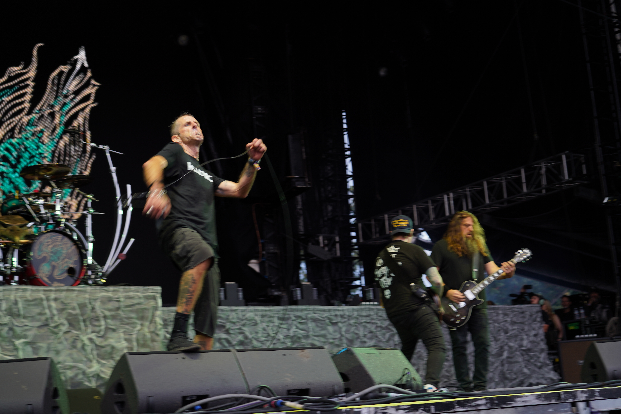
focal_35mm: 52
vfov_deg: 26.0
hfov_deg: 38.2
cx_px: 310
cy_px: 207
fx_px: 897
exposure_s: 1/60
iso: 125
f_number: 4
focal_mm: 52
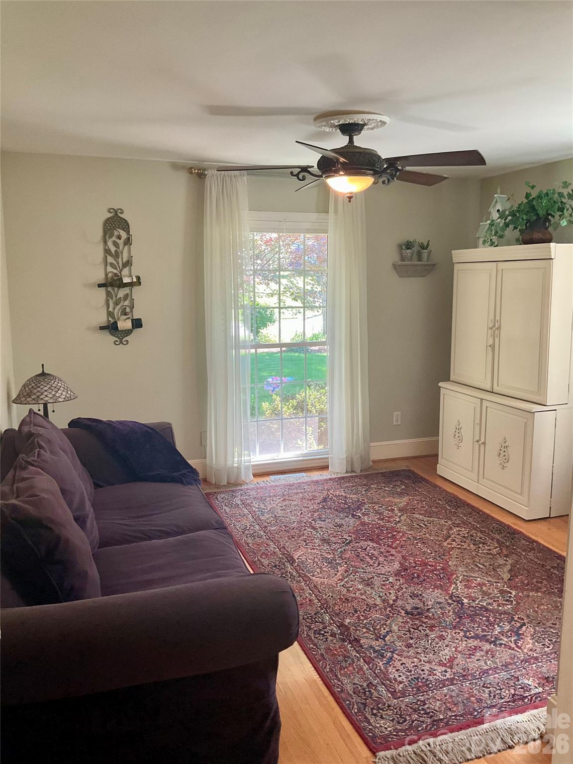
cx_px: 286
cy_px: 382
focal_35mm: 29
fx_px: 640
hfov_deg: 48.2
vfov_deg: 61.7
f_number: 1.8
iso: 100
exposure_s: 1/60
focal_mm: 3
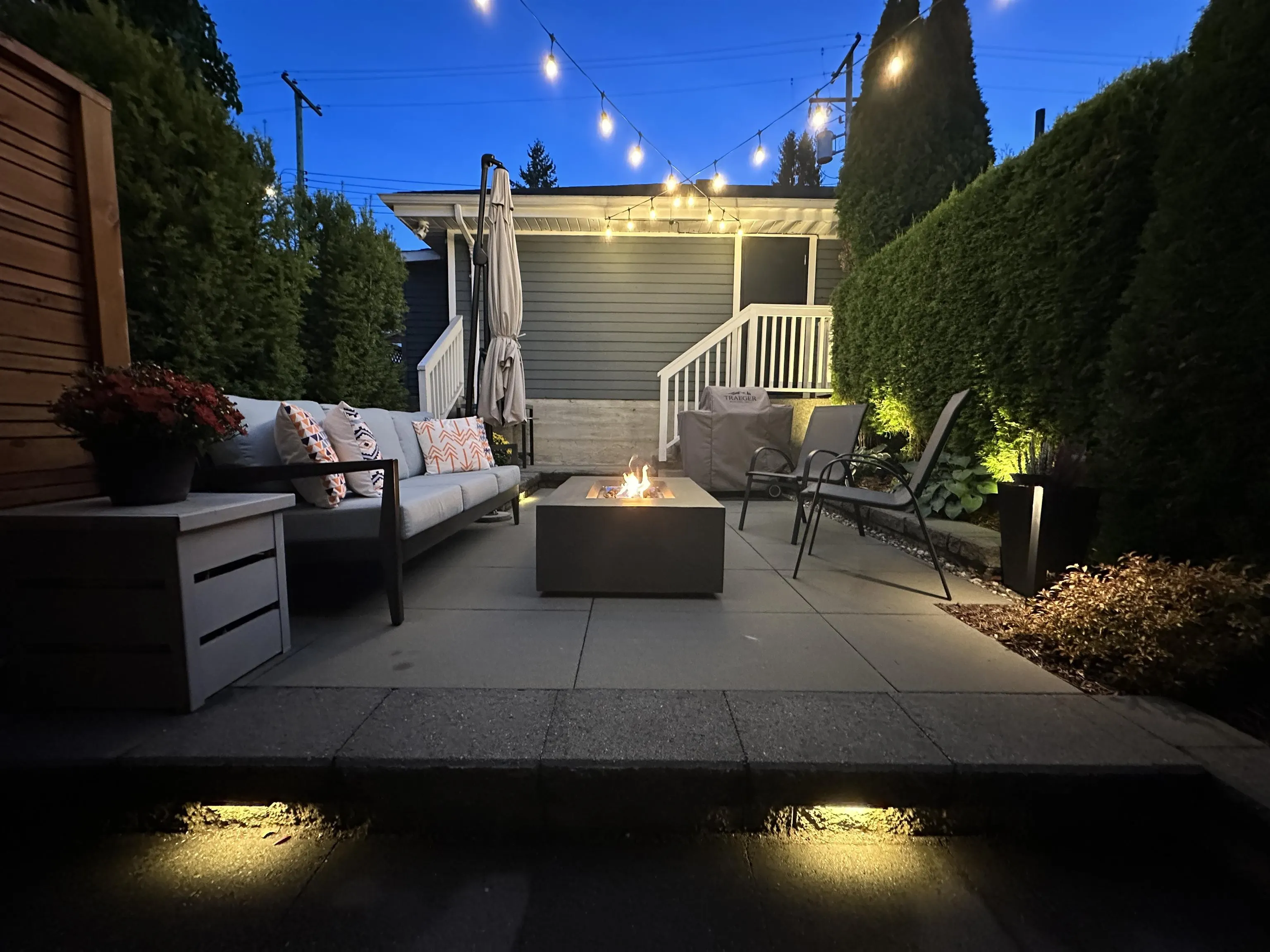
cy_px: 476
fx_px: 514
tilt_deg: -5.7
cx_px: 635
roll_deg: +0.2
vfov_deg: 85.7
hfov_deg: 102.1
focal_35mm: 14
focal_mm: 2.22
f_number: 2.2
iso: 1250
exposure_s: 1/41
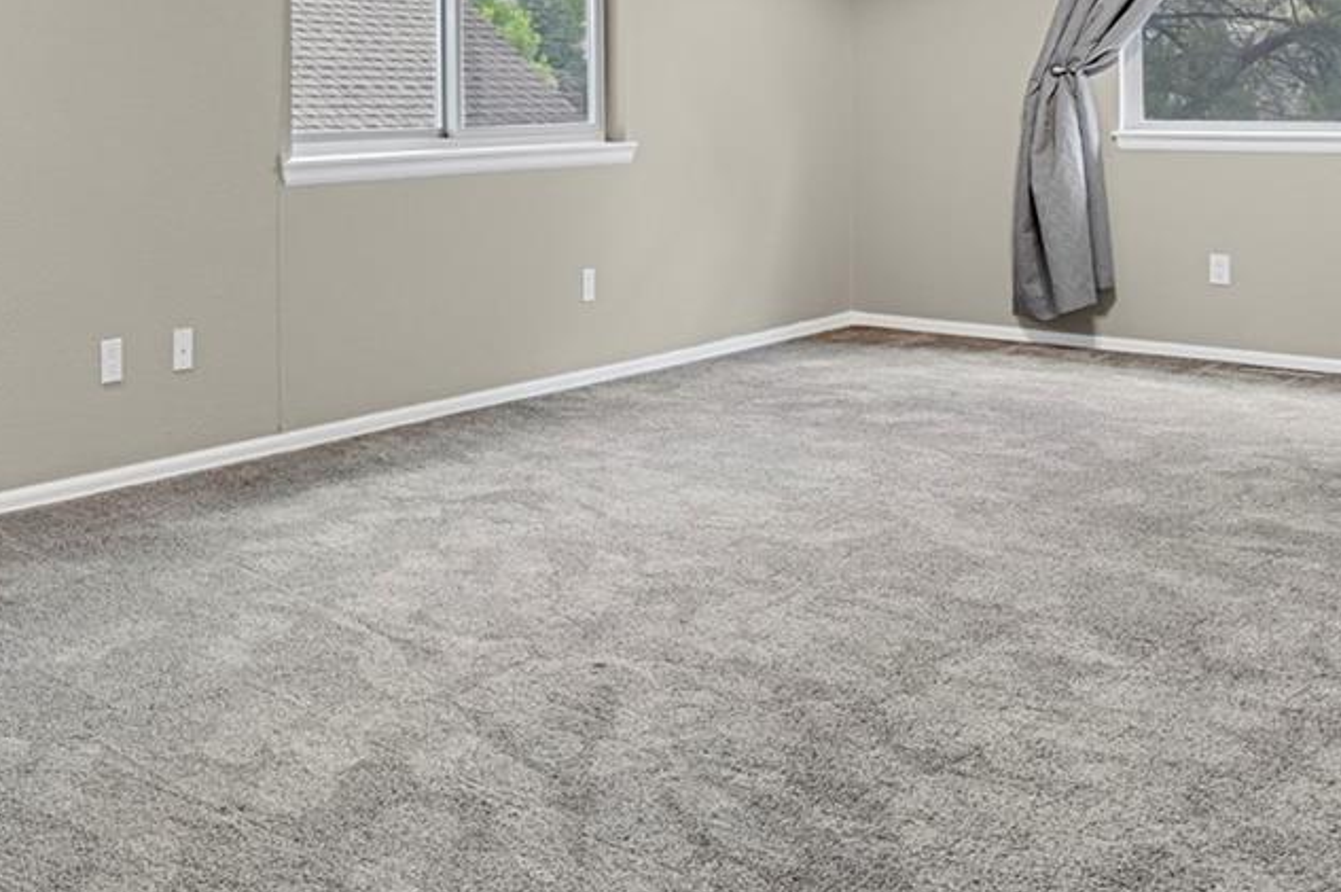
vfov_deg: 29.4
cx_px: 189
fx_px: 1600
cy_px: 38
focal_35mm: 43
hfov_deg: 42.5
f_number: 6.3
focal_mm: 17
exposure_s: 3
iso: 250
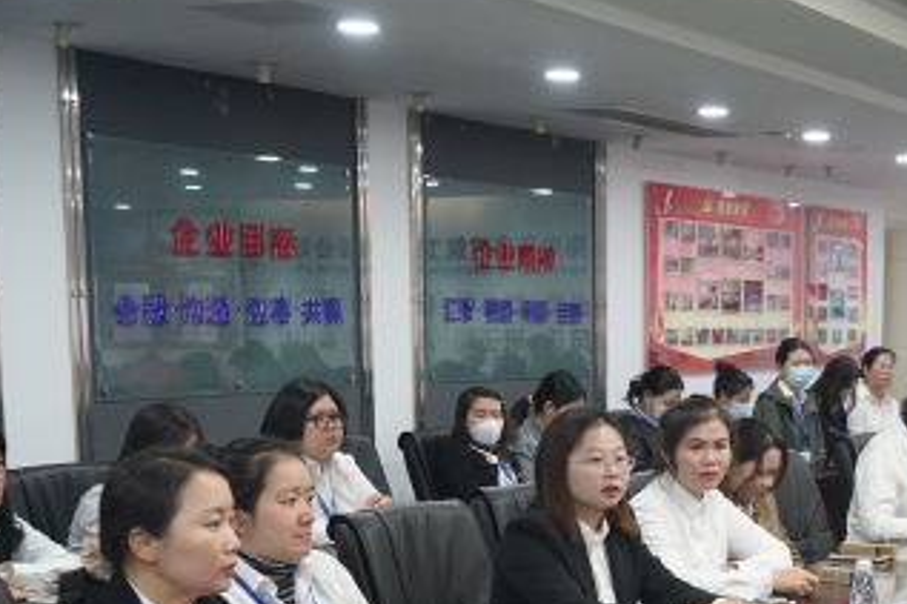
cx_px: 778
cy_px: 581
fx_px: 1788
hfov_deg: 27.6
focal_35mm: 71
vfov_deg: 18.7
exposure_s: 1/160
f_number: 4
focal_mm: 30
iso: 2500
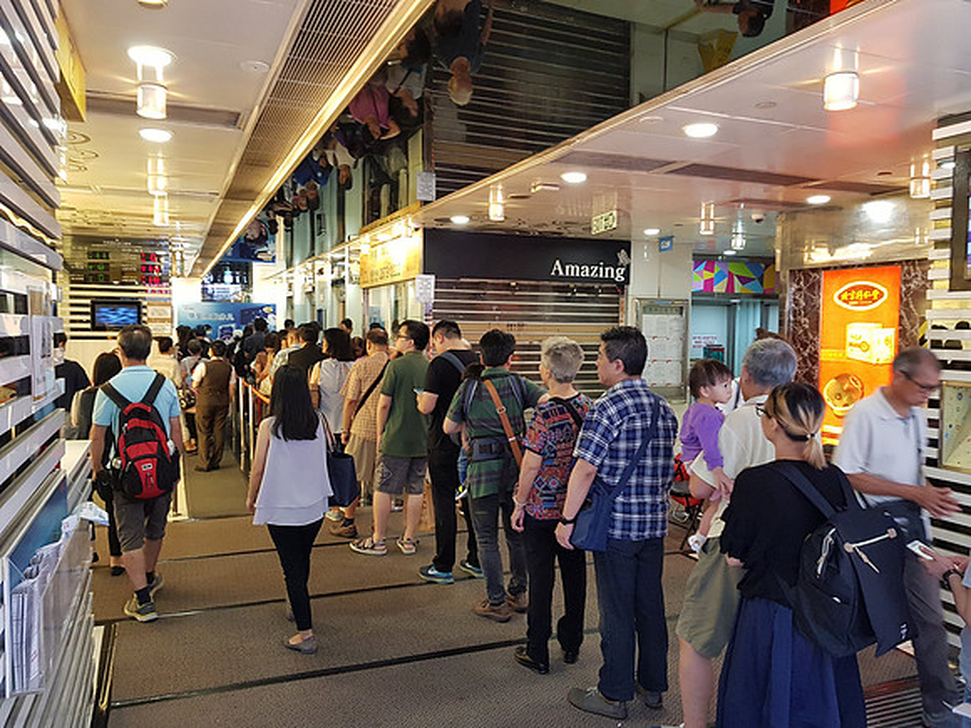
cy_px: 364
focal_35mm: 26
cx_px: 486
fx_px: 729
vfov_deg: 53.1
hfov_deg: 67.3
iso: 200
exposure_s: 1/50
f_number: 1.7
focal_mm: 4.2
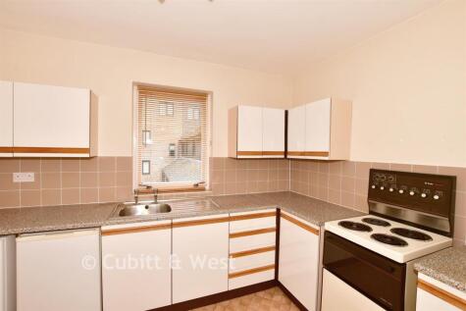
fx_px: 194
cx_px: 233
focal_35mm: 15
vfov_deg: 77.4
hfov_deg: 100.4
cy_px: 156
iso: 200
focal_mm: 10
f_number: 8
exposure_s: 1/40
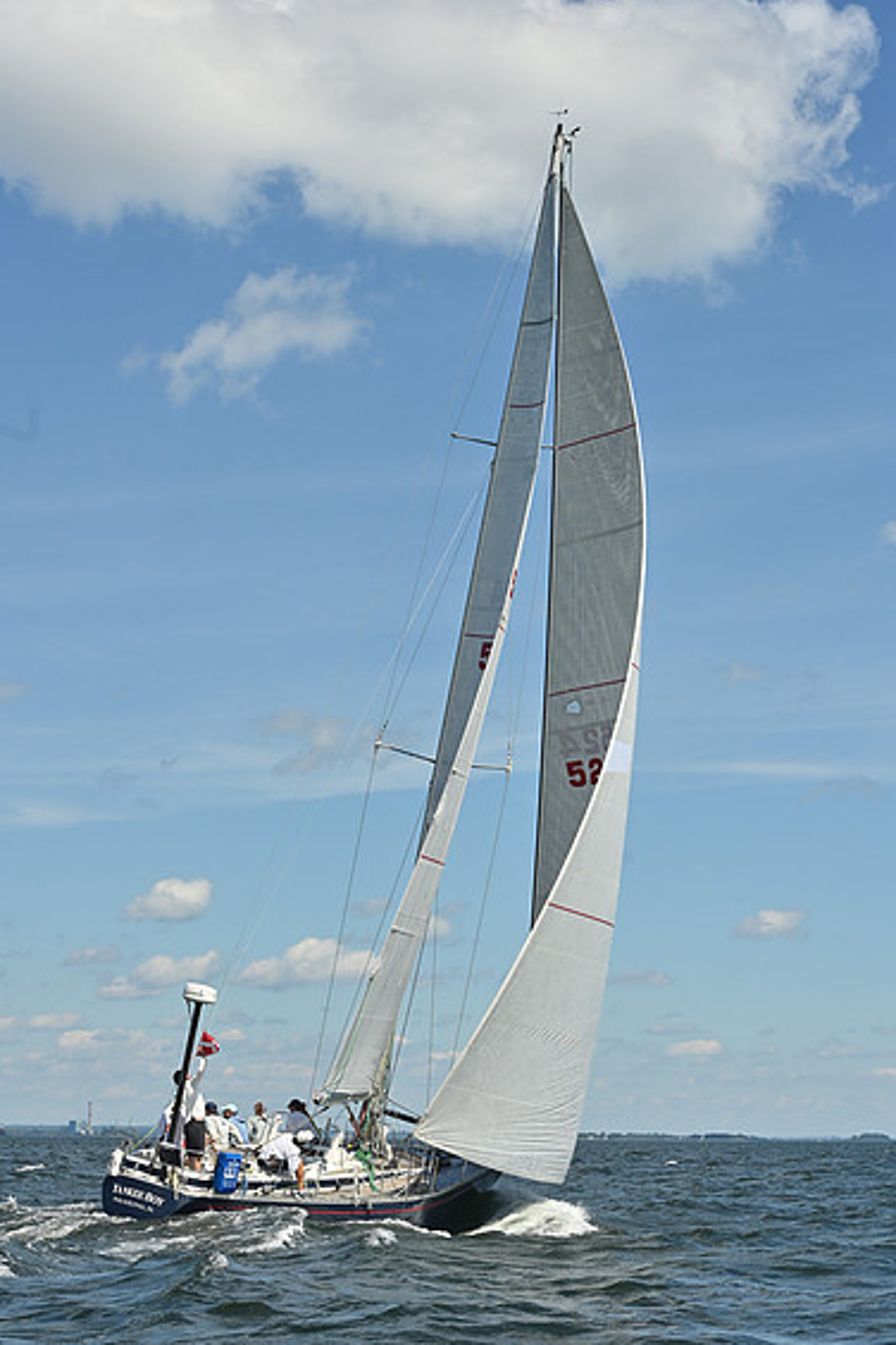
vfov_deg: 28.1
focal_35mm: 72
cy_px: 682
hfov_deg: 18.9
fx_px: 2688
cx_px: 449
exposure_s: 1/1250
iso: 250
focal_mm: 70
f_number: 8
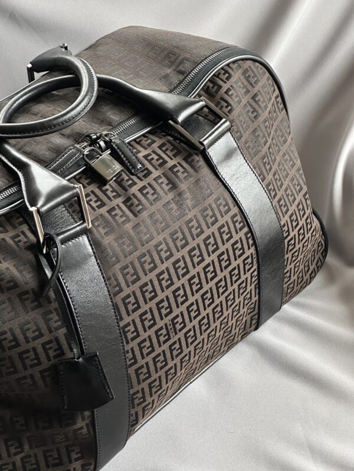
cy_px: 236
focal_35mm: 77
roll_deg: +0.5
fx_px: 1050
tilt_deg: -38.5
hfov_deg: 19.1
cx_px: 177
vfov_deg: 25.3
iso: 500
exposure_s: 1/60
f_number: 2.8
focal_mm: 9
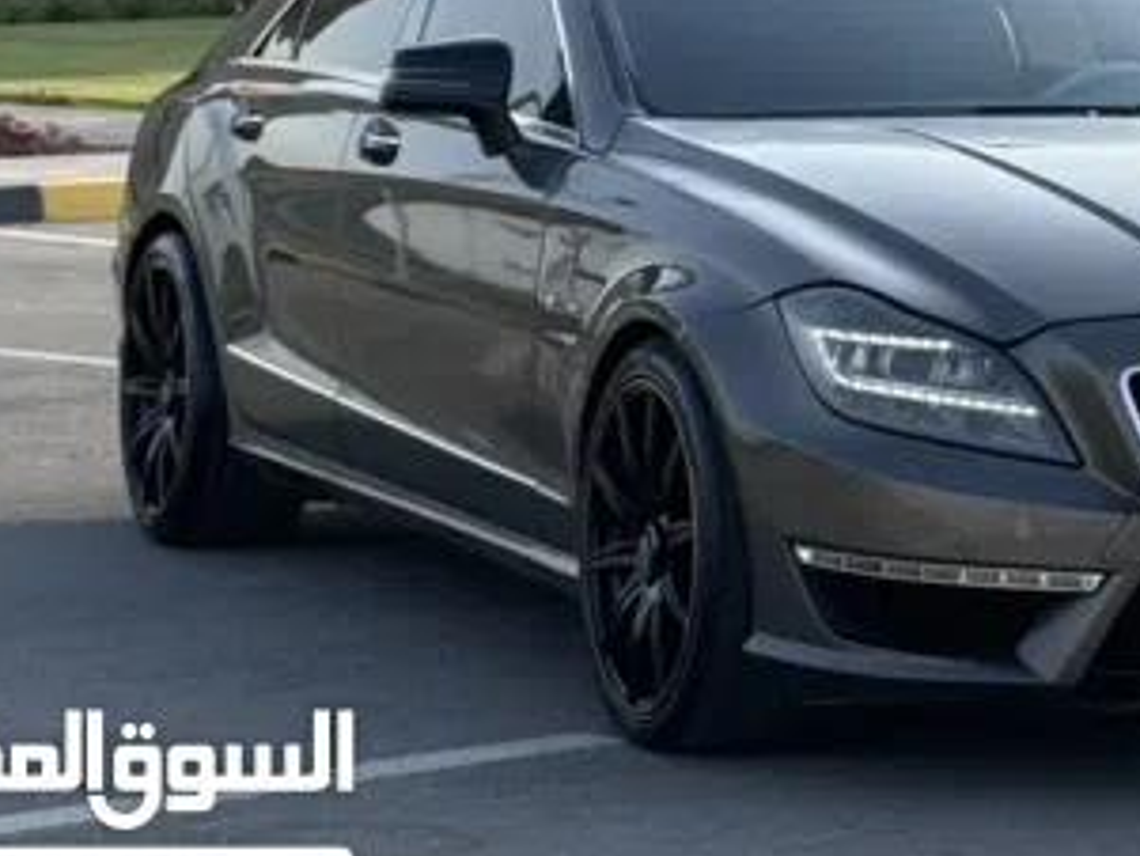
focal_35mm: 102
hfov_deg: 19.1
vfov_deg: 14.4
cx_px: 924
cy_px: 163
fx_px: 3360
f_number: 1.78
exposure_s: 1/1724
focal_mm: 6.76
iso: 64
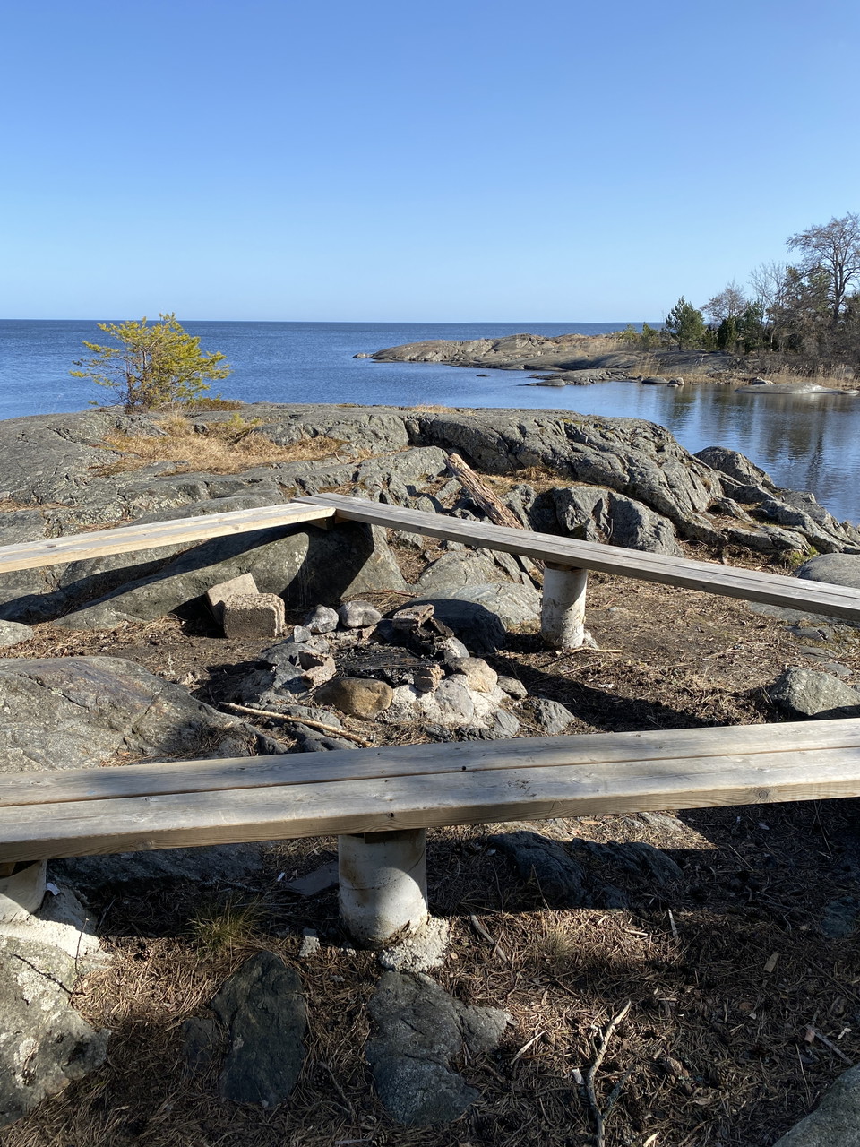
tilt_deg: -15.9
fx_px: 861
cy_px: 574
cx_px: 430
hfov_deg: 53.1
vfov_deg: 67.3
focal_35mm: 26
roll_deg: +0.5
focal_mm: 4.25
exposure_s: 1/2066
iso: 32
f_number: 1.8
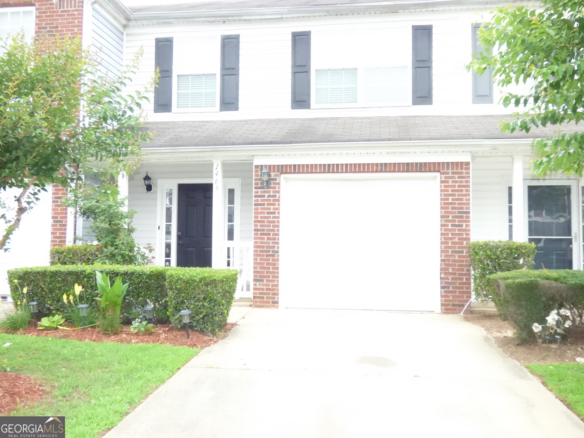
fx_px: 557
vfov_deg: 42.9
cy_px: 219
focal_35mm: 33
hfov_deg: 55.4
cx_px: 292
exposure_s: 1/2000
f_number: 3.4
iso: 1600
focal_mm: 5.97
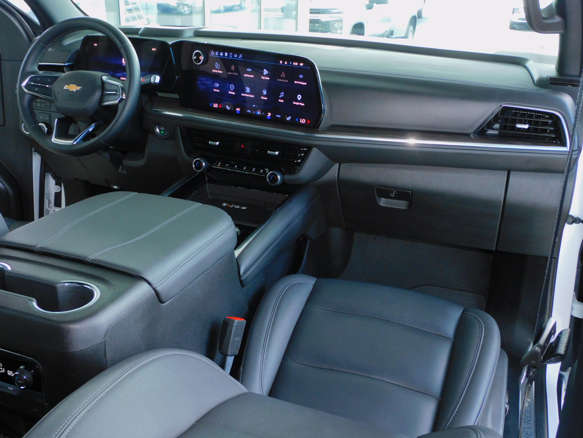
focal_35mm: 35
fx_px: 589
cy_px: 219
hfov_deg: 52.6
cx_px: 292
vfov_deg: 40.7
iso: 200
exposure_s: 1/30
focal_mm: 6.3
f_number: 3.8
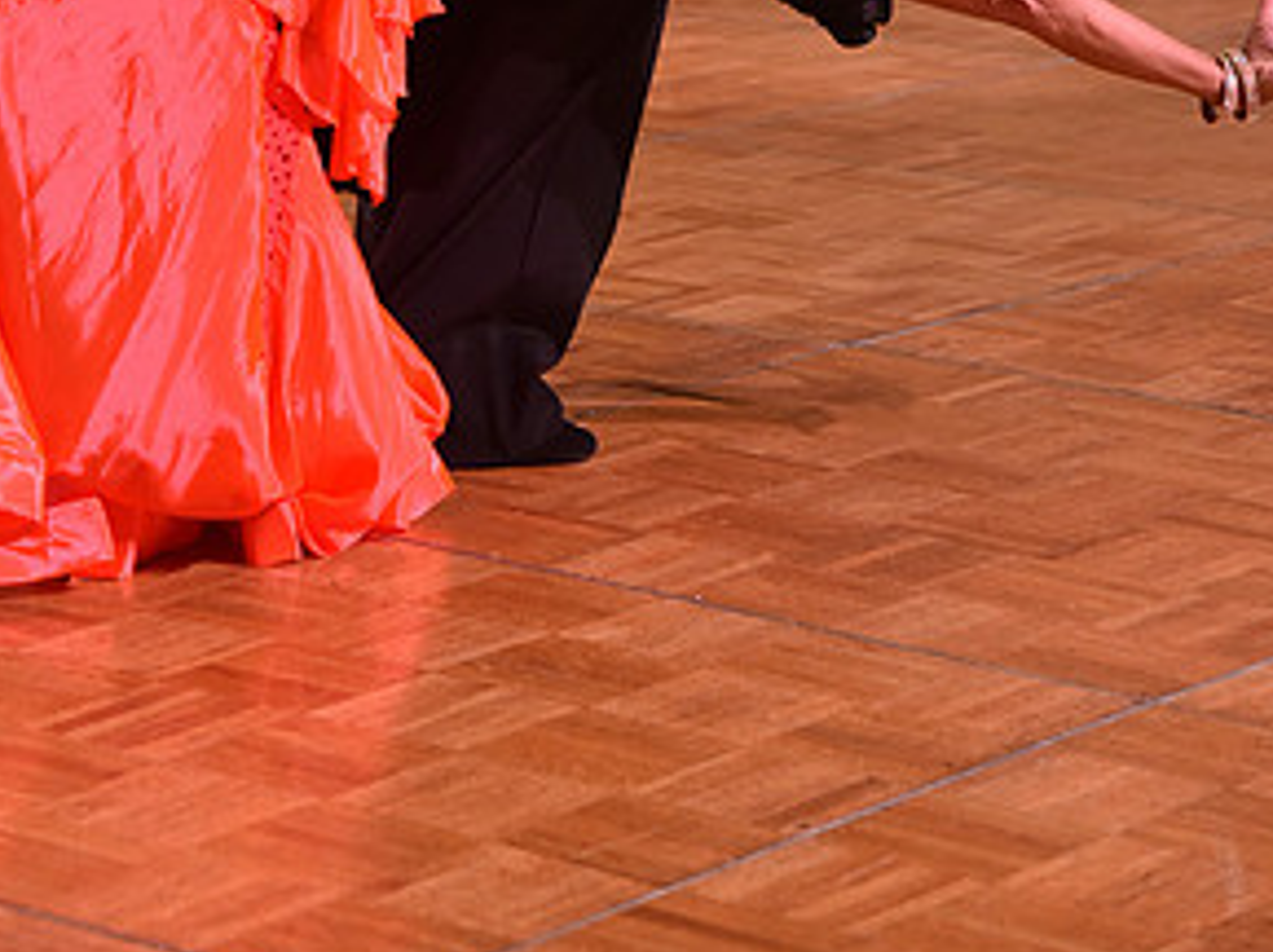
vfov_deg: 10.0
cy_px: -216
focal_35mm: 145
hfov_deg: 13.6
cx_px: 447
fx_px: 5326
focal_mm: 75
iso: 2000
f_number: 5
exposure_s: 1/250
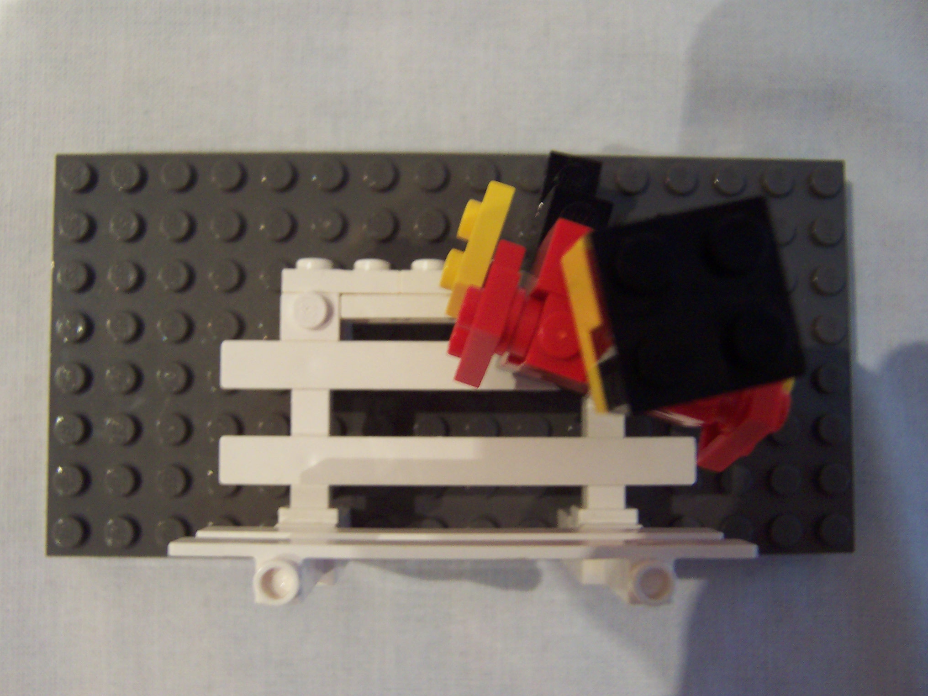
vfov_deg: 39.7
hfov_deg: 51.4
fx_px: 965
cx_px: 464
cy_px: 348
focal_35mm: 36
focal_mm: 5.6
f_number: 2.8
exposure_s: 1/10
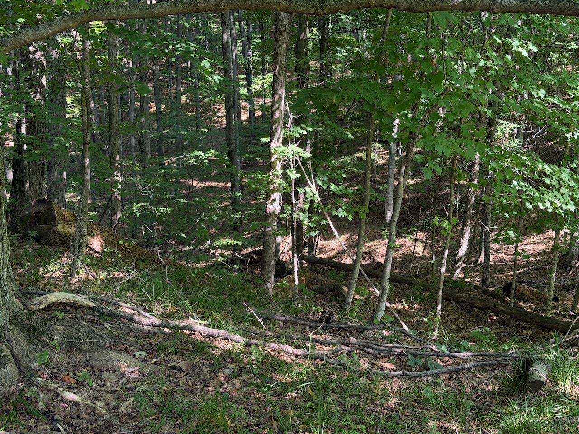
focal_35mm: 48
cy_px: 217
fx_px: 803
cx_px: 290
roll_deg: -0.8
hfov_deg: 39.7
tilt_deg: -16.0
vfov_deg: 30.3
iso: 100
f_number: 1.78
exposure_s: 1/106
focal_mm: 6.76
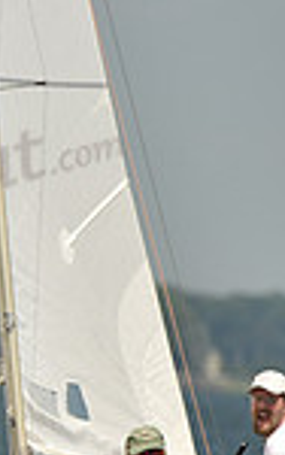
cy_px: 390
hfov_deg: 0.8
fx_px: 19511
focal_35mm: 1573
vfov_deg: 1.3
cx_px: -458
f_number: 7.1
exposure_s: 1/1250
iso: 250
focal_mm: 400
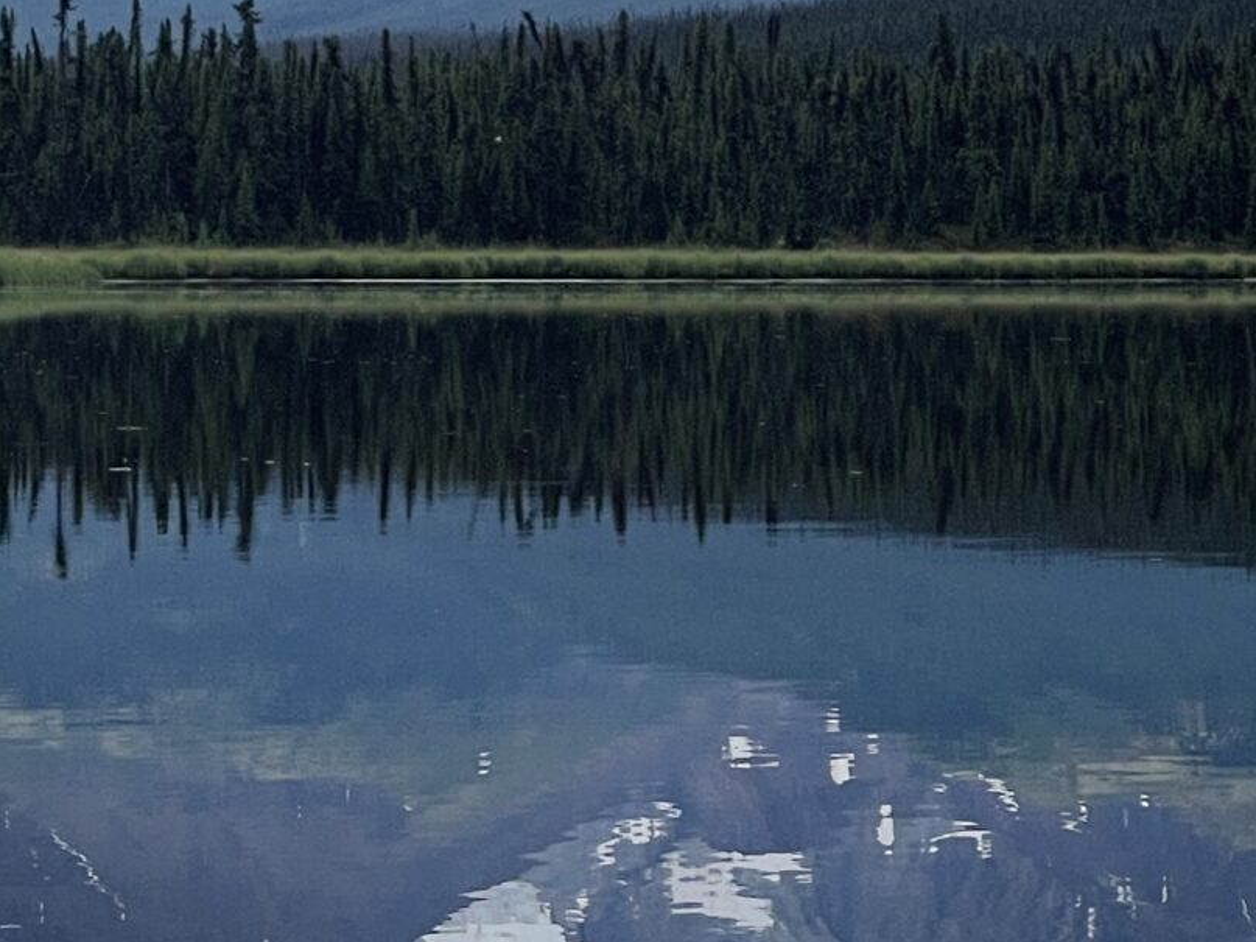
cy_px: 171
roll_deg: -0.9
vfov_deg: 7.3
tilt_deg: +0.4
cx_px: 870
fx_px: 7365
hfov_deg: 9.7
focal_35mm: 203
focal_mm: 7.5
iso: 20
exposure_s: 1/490
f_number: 2.2
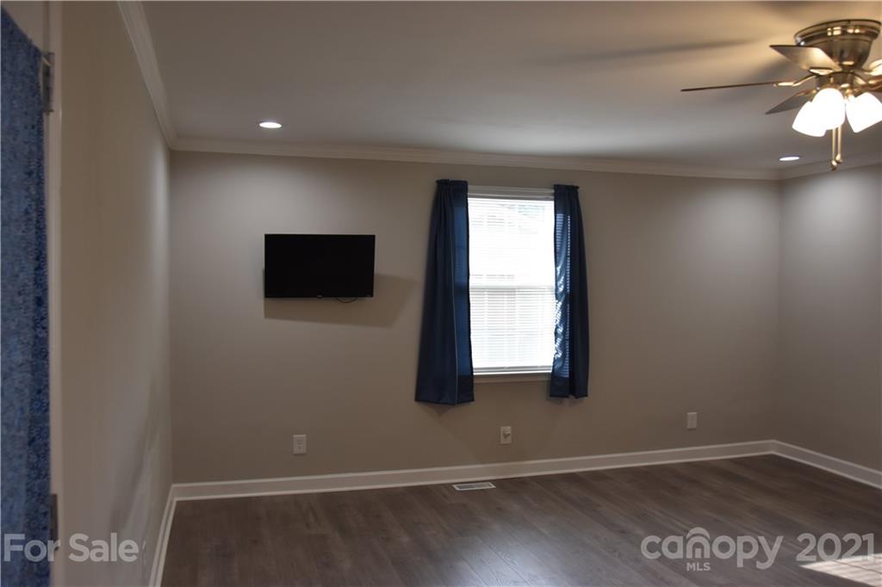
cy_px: 294
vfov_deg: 43.6
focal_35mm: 30
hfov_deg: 61.9
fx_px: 735
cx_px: 441
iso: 400
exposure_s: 1/80
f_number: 4.5
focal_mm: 20
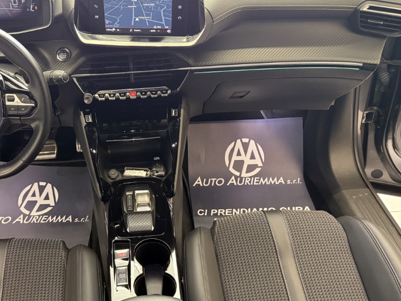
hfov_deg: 50.6
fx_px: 417
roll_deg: +4.0
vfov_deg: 39.5
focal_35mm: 36
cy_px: 179
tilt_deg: -41.7
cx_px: 141
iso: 640
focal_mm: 6.76
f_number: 1.78
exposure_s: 1/60
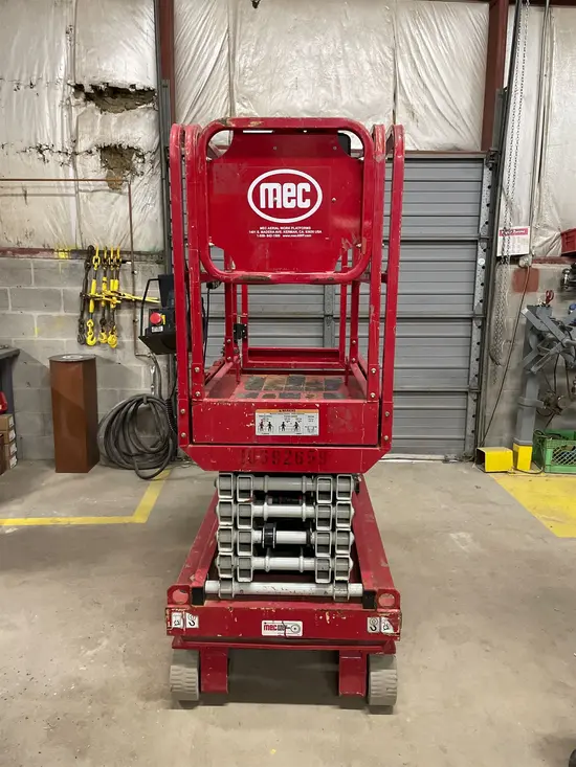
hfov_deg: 53.1
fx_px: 577
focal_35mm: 26
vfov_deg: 67.3
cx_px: 288
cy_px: 384
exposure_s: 1/60
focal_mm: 4.2
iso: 500
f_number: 1.6
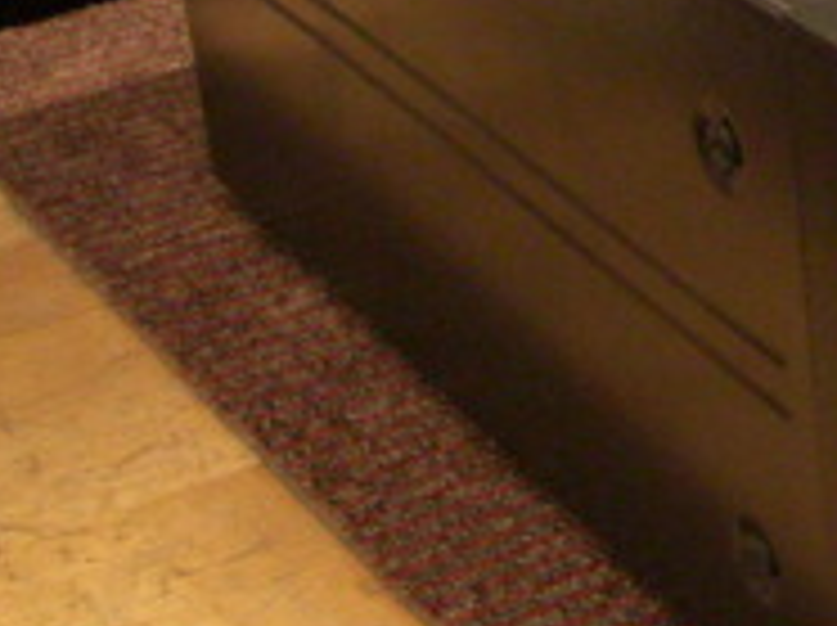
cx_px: 1346
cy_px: -108
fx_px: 3163
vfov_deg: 11.1
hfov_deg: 13.9
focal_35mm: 131
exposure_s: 1/8
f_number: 3.4
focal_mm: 6.3
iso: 400
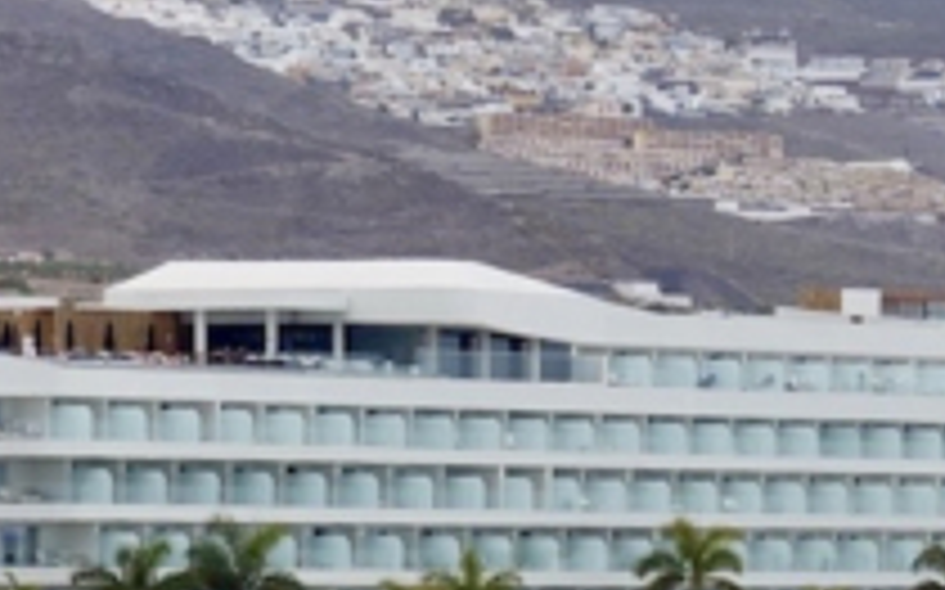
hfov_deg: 6.0
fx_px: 9009
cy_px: 430
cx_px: 1035
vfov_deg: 3.7
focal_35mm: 350
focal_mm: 25.7
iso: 125
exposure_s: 1/400
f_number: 5.6
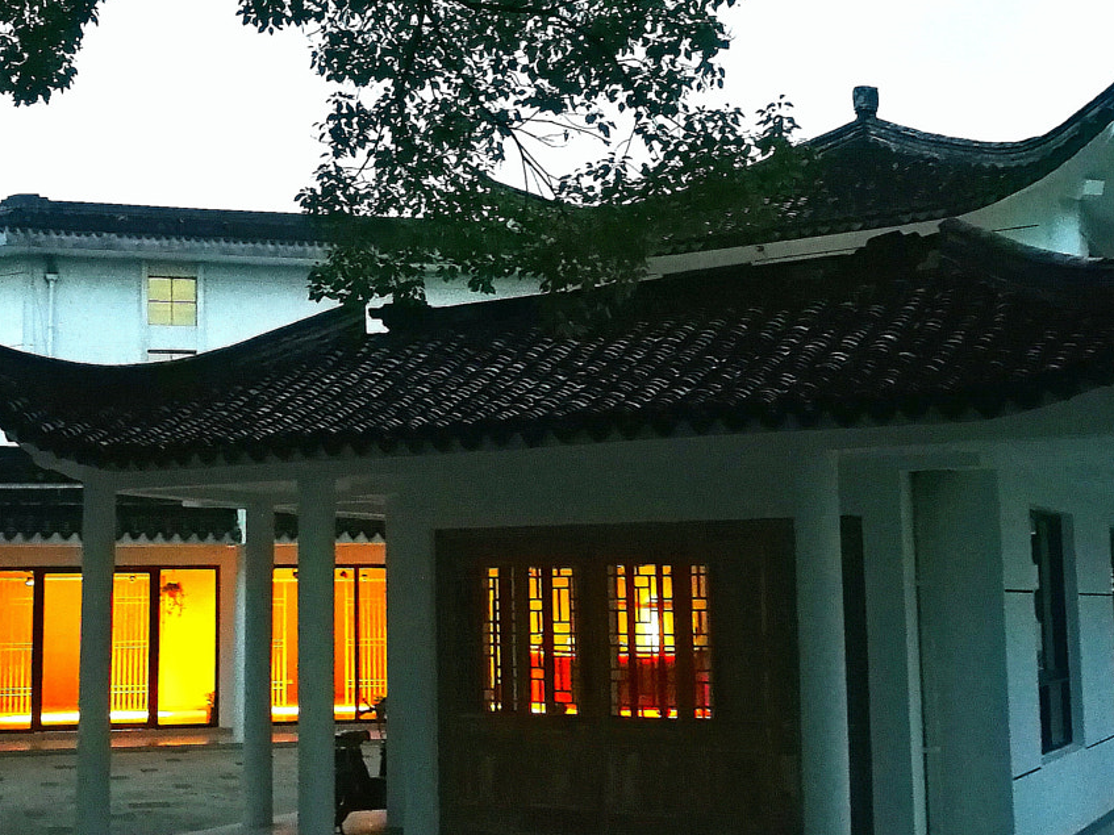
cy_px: 414
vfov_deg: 28.6
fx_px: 1641
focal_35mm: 51
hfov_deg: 37.1
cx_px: 362
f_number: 2.2
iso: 800
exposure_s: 1/16.7
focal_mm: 4.5
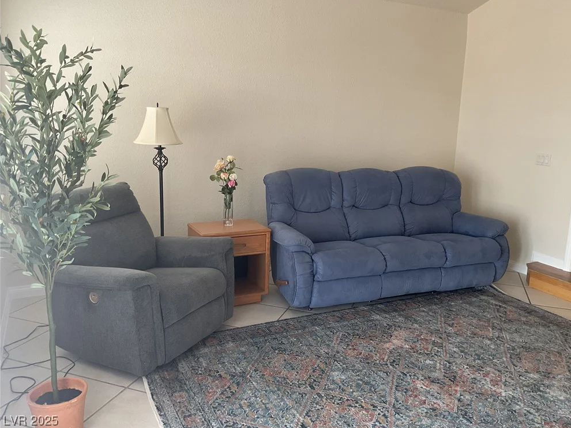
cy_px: 212
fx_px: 495
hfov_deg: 60.0
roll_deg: -4.0
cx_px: 295
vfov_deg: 46.8
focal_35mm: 30
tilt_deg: -12.2
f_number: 1.8
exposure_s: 1/60
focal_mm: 3
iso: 64
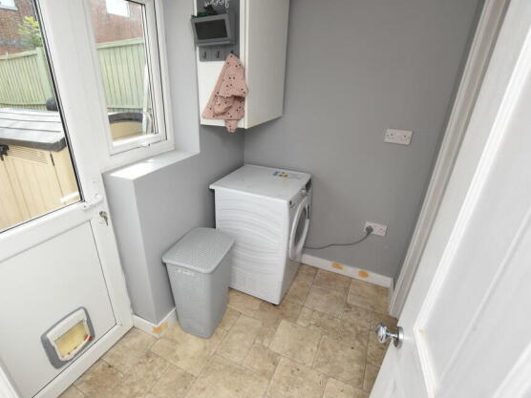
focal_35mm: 17
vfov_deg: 74.7
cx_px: 229
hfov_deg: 90.5
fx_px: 261
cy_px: 207
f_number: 5
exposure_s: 1/200
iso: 200
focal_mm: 10
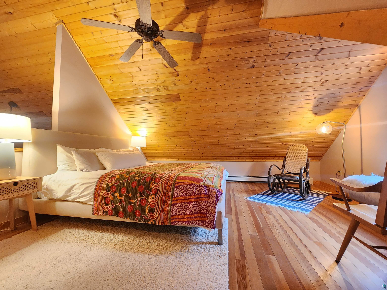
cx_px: 194
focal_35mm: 13
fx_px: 145
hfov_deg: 106.2
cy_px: 145
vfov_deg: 89.9
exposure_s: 1/24
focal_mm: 2.2
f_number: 2.2
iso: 640
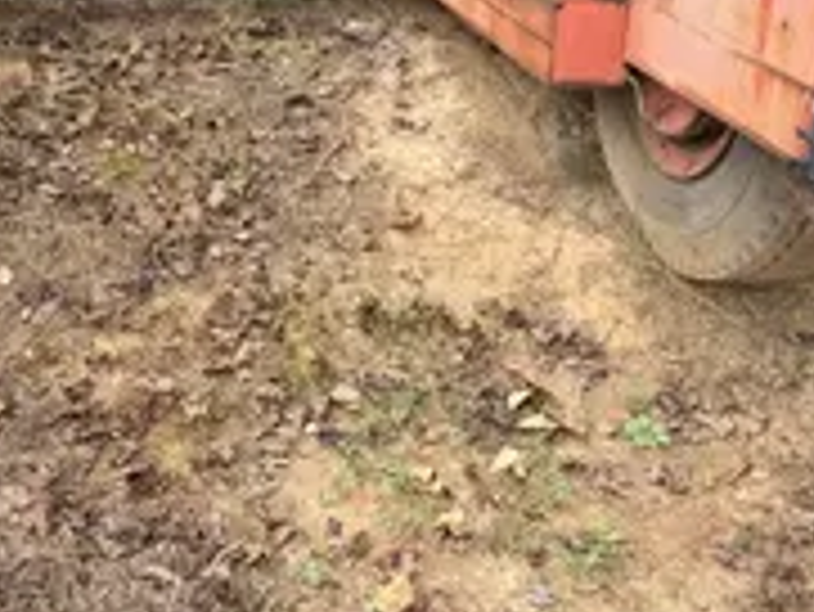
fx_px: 1247
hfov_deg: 35.4
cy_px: 148
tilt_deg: -31.7
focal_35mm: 53
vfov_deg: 27.2
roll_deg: -1.7
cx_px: 211
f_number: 1.78
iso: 80
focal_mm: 6.76
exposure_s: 1/445
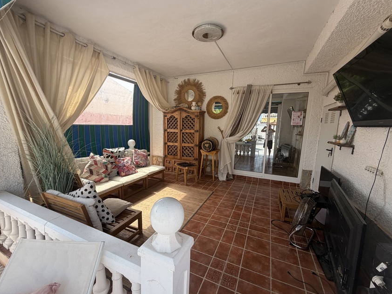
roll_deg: -1.2
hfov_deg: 98.2
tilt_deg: -9.6
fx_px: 170
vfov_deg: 81.7
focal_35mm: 15
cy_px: 150
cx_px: 191
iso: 64
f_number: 2.2
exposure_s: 1/502
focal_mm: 2.22
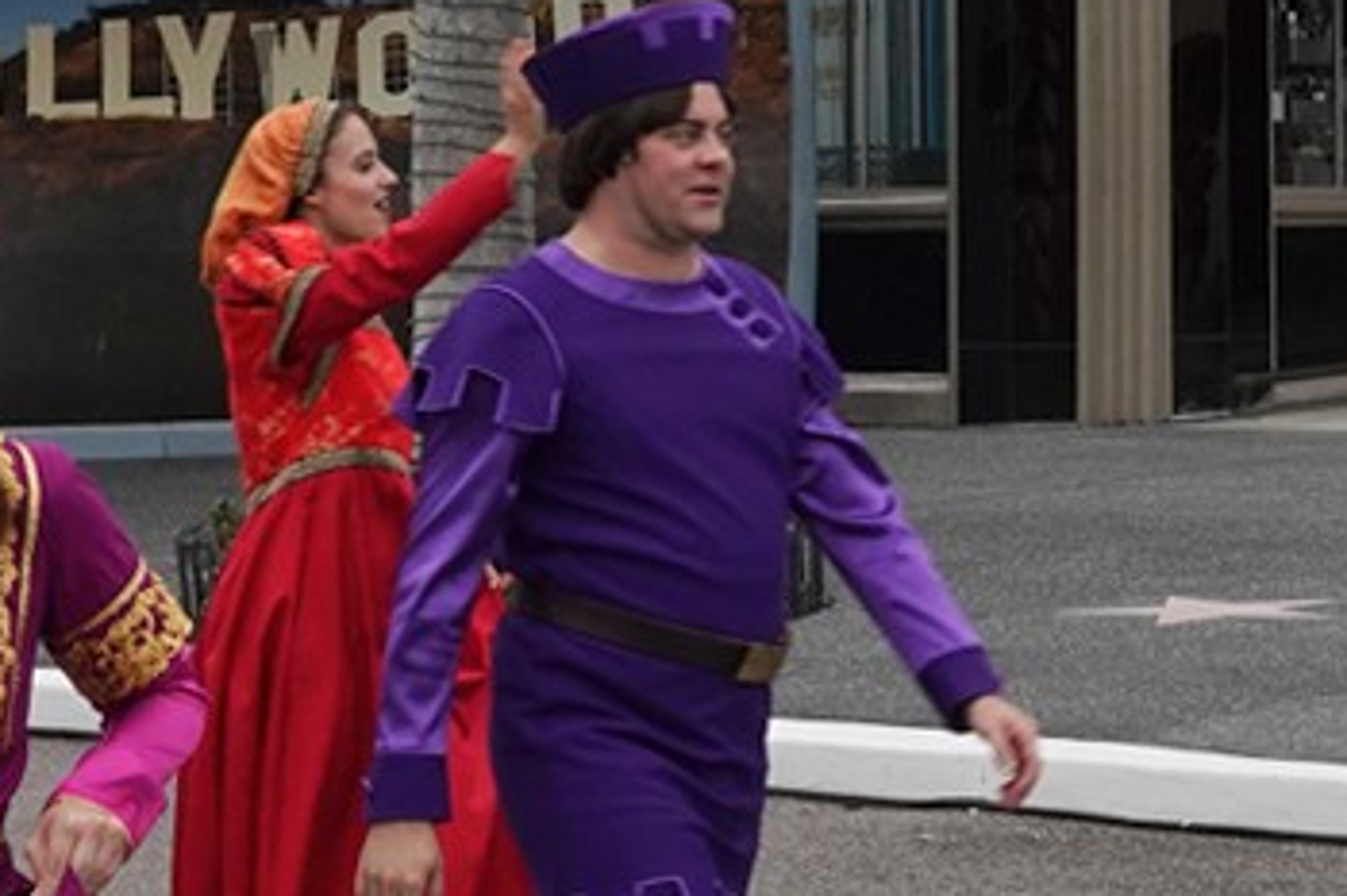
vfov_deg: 8.6
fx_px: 5984
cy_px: 546
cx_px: 1266
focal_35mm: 160
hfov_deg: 12.7
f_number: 16
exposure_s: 1/100
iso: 800
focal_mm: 28
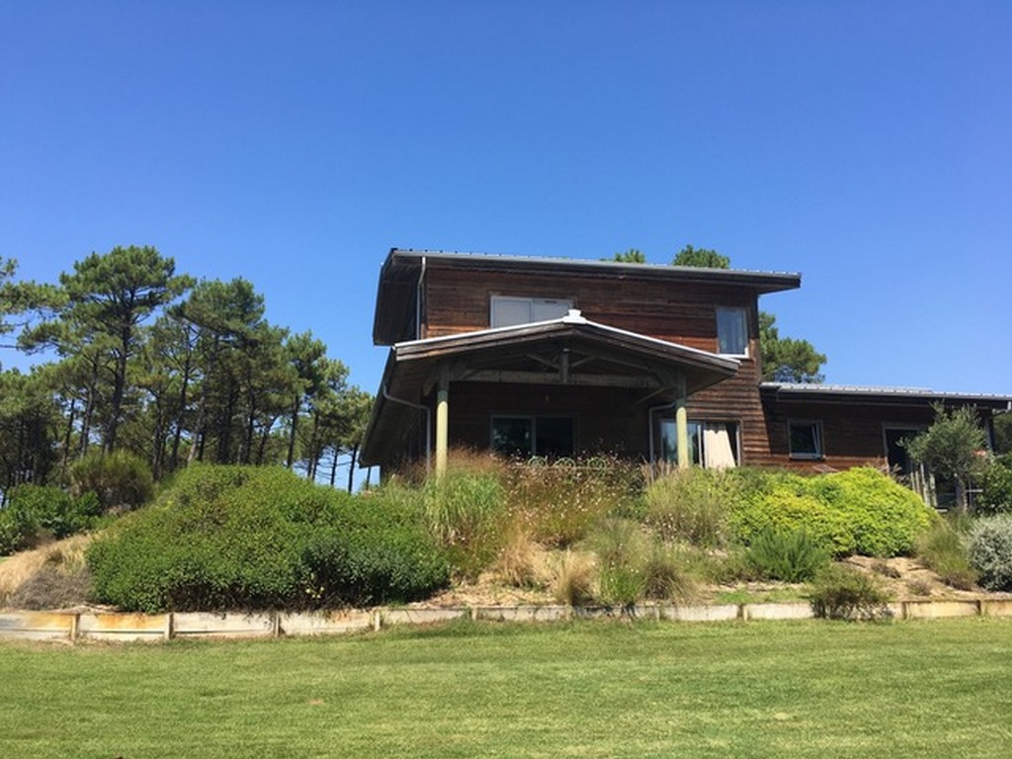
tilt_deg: +10.4
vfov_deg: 48.2
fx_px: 848
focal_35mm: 29
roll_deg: -0.3
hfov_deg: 61.7
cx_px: 506
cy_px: 380
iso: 25
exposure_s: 1/962
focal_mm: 4.15
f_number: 2.2
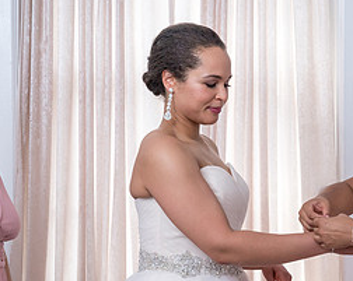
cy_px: 193
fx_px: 1263
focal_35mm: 121
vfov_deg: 12.7
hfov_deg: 15.9
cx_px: 190
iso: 1250
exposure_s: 1/160
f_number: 6.3
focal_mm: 52
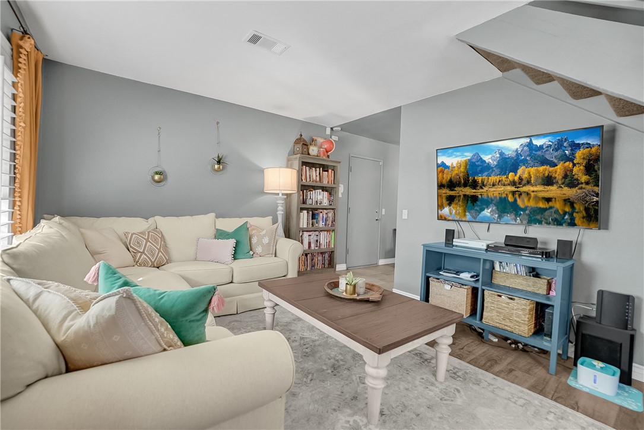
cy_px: 215
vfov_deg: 77.4
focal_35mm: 15
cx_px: 322
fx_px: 268
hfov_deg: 100.4
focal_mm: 10
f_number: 5
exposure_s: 1/100
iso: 1000
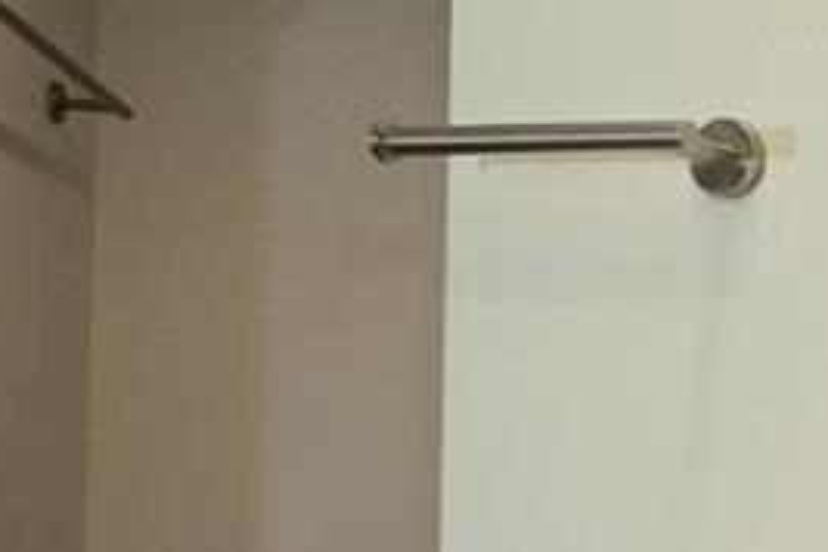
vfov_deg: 12.4
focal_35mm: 108
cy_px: 636
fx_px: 2484
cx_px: 1619
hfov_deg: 15.4
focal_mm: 12
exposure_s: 1/125
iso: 180
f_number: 3.5
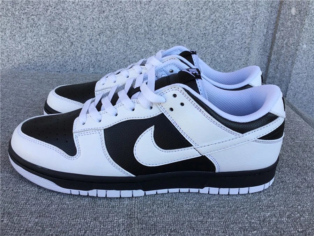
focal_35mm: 31
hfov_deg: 58.4
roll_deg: -2.6
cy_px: 118
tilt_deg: -25.5
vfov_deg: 45.4
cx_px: 157
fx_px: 281
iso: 25
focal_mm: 3.3
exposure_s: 1/252
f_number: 2.4
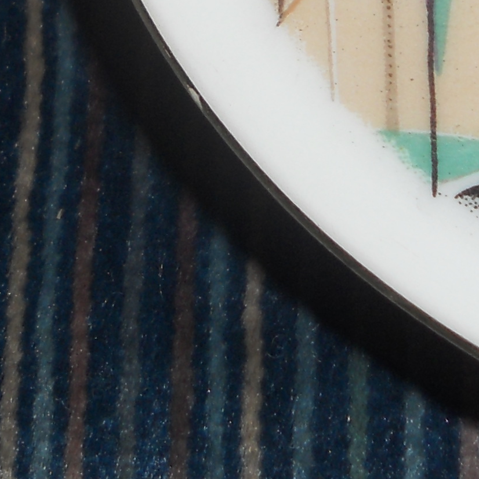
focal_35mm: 137
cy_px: -125
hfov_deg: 12.7
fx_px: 2145
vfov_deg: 12.4
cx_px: 76
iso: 80
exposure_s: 1/25
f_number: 8.8
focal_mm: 5.8
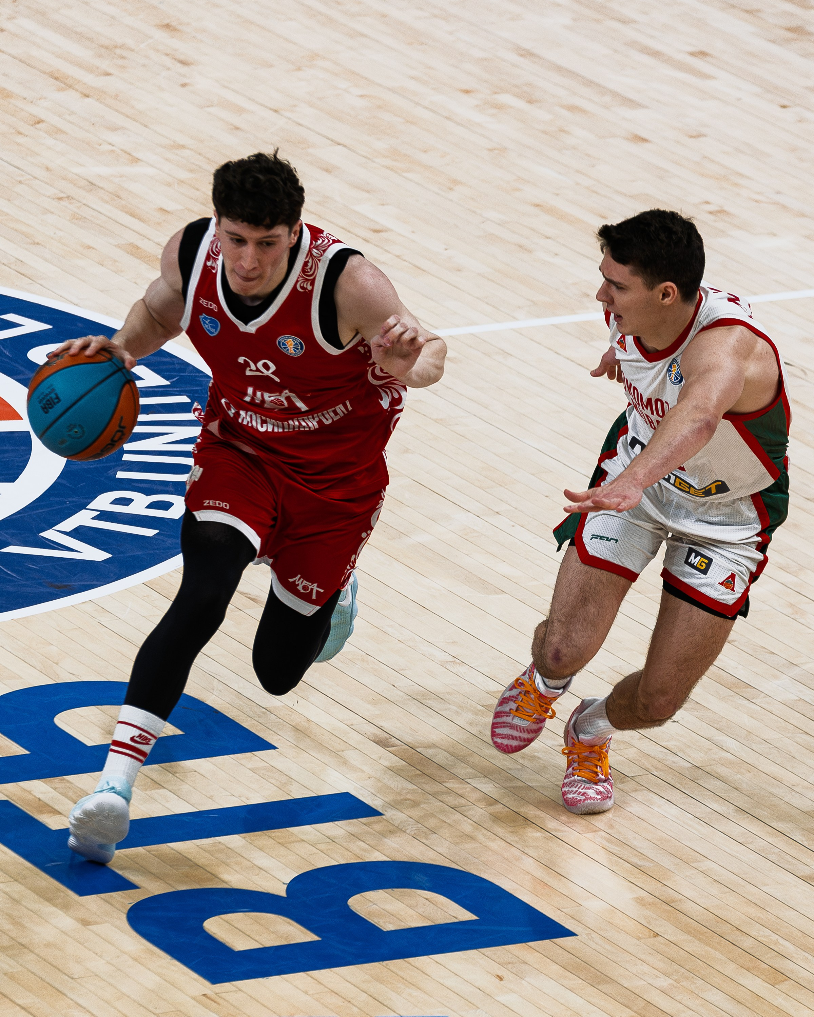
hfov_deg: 4.4
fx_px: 10594
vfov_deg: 5.5
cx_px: 440
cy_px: 465
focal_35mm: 352
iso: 1000
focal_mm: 200
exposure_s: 1/1250
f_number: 4
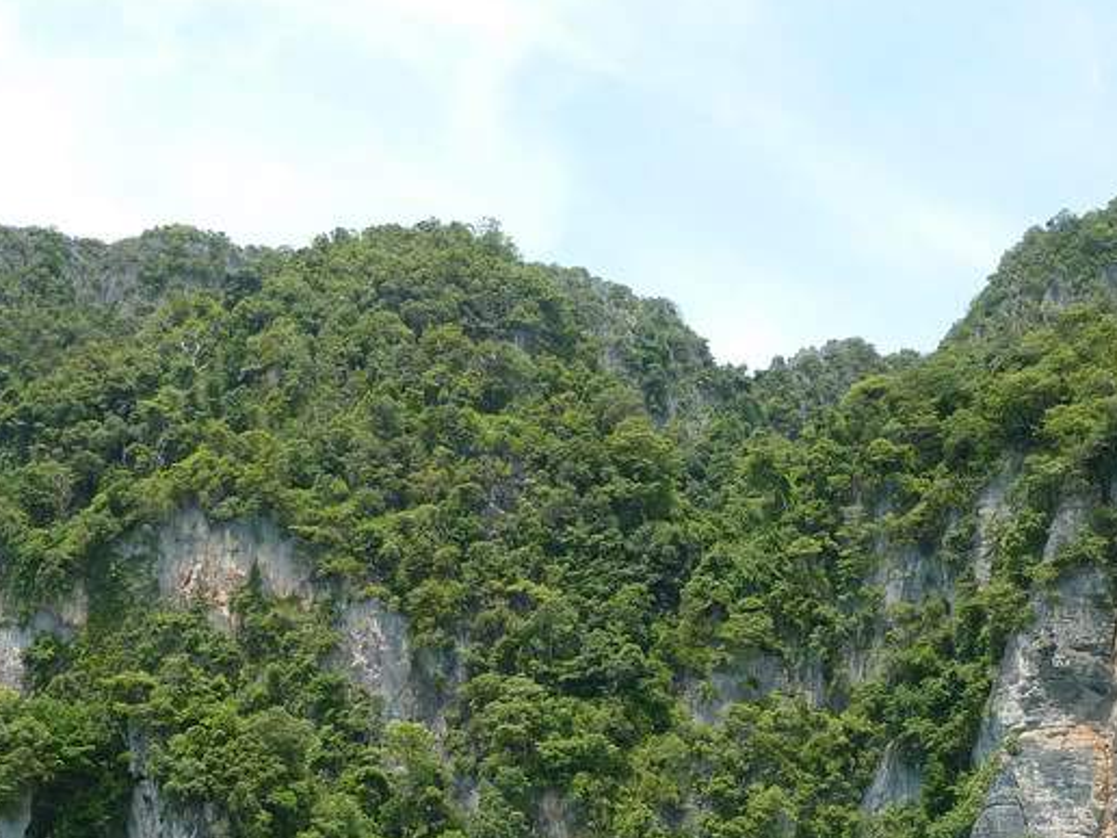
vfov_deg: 31.5
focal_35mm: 45
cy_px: 639
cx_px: 643
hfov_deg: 42.0
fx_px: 1452
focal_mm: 4.1
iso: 80
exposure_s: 1/250
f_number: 4
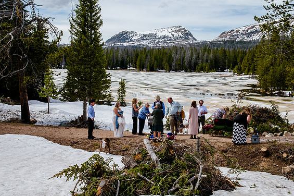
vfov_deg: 27.0
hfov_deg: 39.6
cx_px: 145
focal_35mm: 50
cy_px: 98
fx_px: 408
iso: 250
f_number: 14
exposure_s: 1/320
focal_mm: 46
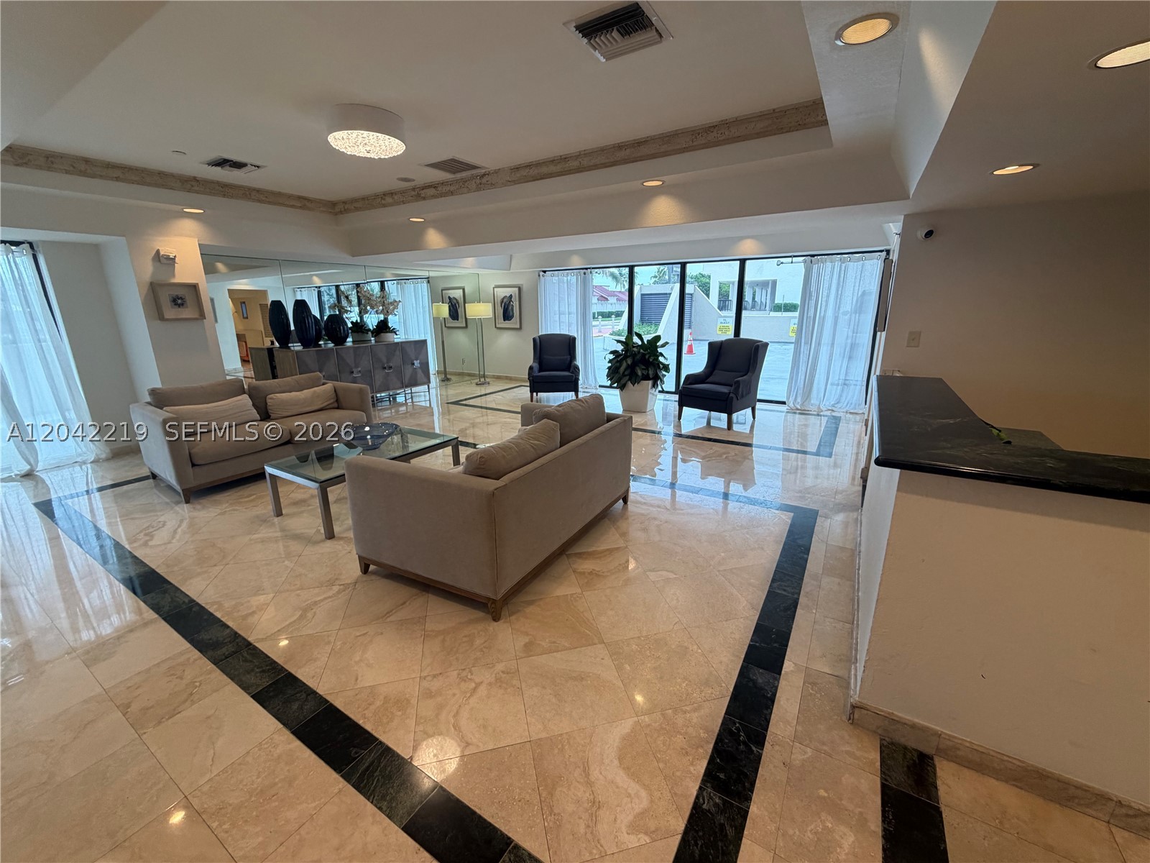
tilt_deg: -15.0
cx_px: 575
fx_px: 465
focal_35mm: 14
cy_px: 432
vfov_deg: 85.7
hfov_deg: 102.1
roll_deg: +1.4
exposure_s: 1/120
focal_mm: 2.22
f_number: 2.2
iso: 160
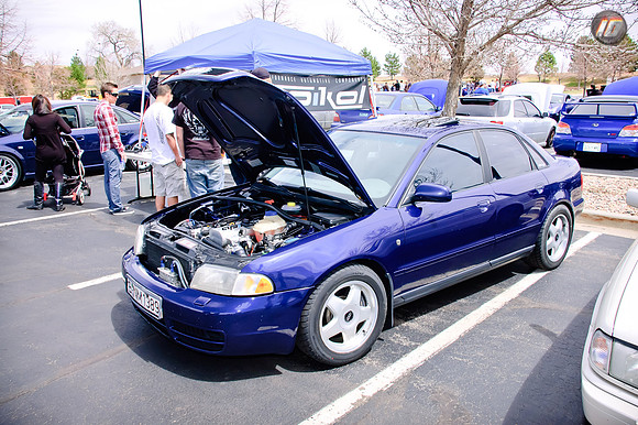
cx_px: 319
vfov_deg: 43.6
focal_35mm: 30
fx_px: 531
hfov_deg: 62.0
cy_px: 212
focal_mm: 20
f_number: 6.3
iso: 200
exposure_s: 1/160
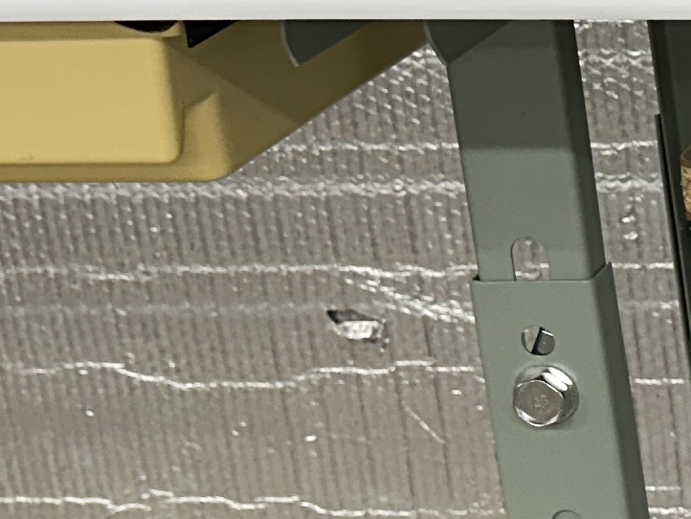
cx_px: 1398
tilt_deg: -21.8
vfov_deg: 11.1
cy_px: 346
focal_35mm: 134
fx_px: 2676
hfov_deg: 12.8
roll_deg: +1.1
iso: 125
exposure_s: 1/49
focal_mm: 6.86
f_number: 1.78
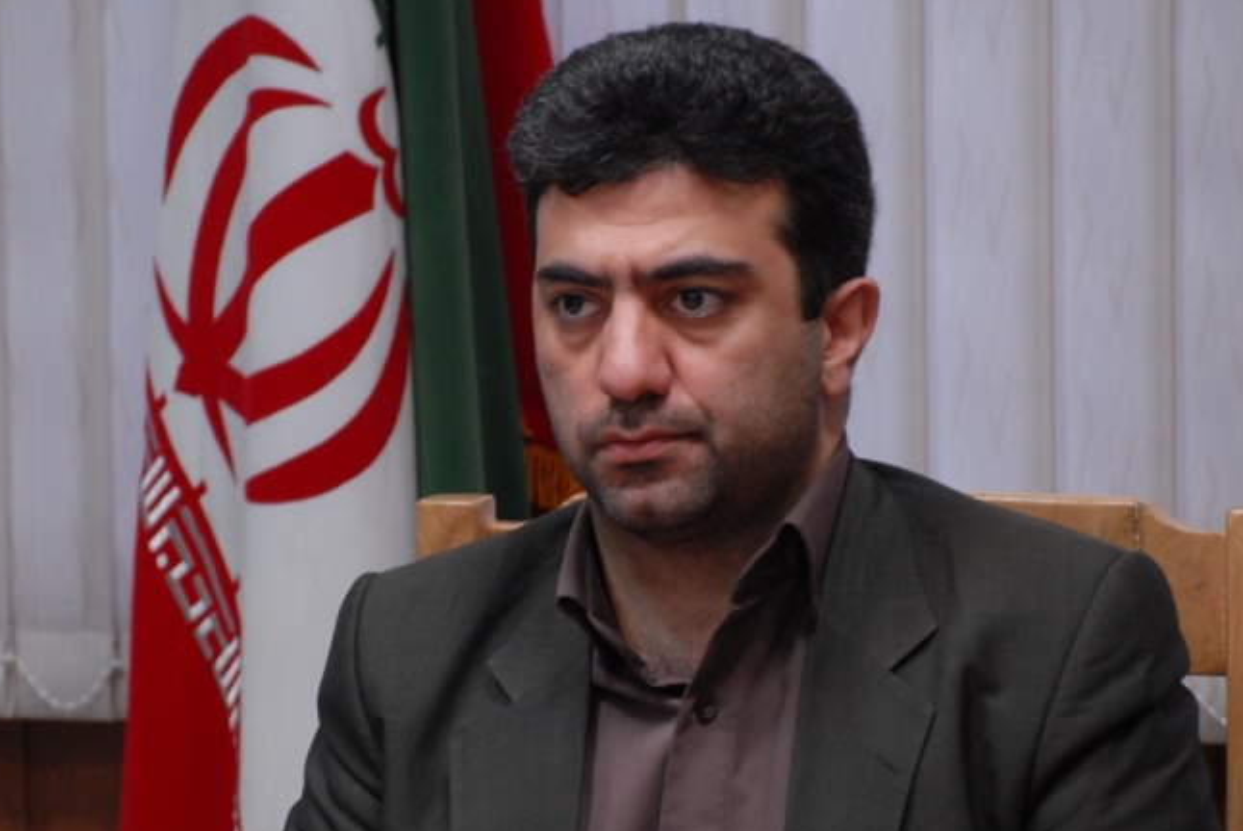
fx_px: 11992
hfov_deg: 5.9
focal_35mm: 347
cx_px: 596
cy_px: 414
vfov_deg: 4.0
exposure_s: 1/30
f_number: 5.3
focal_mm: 200
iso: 640
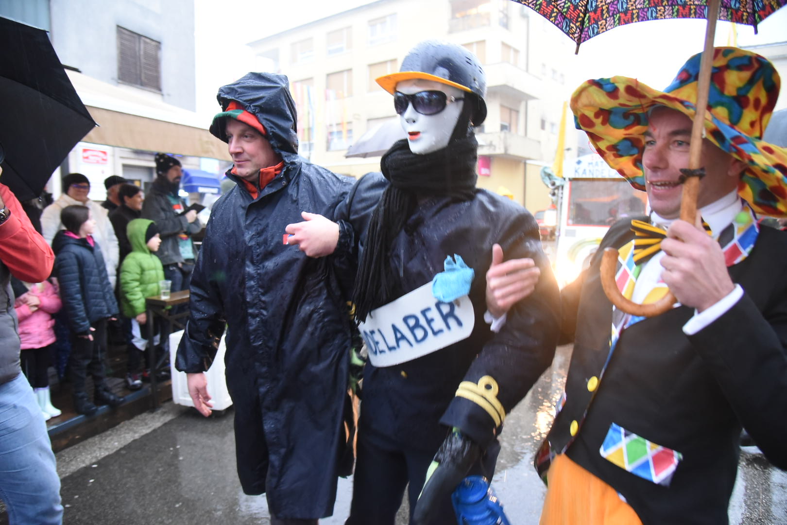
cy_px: 262
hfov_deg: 73.7
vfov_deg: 53.1
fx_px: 525
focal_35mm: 24
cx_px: 394
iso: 5000
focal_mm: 24
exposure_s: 1/60
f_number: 4
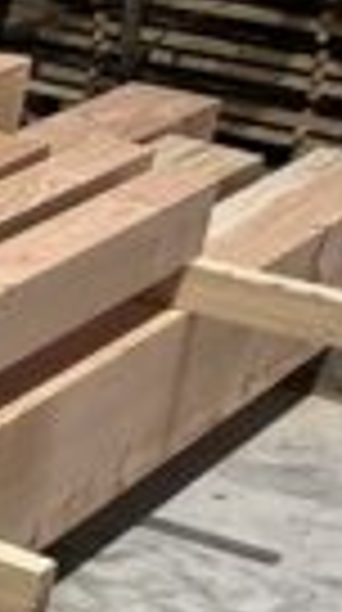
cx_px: -680
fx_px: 2187
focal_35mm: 135
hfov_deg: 7.8
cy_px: 720
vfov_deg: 15.4
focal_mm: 3.99
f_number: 1.8
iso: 125
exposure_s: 1/60
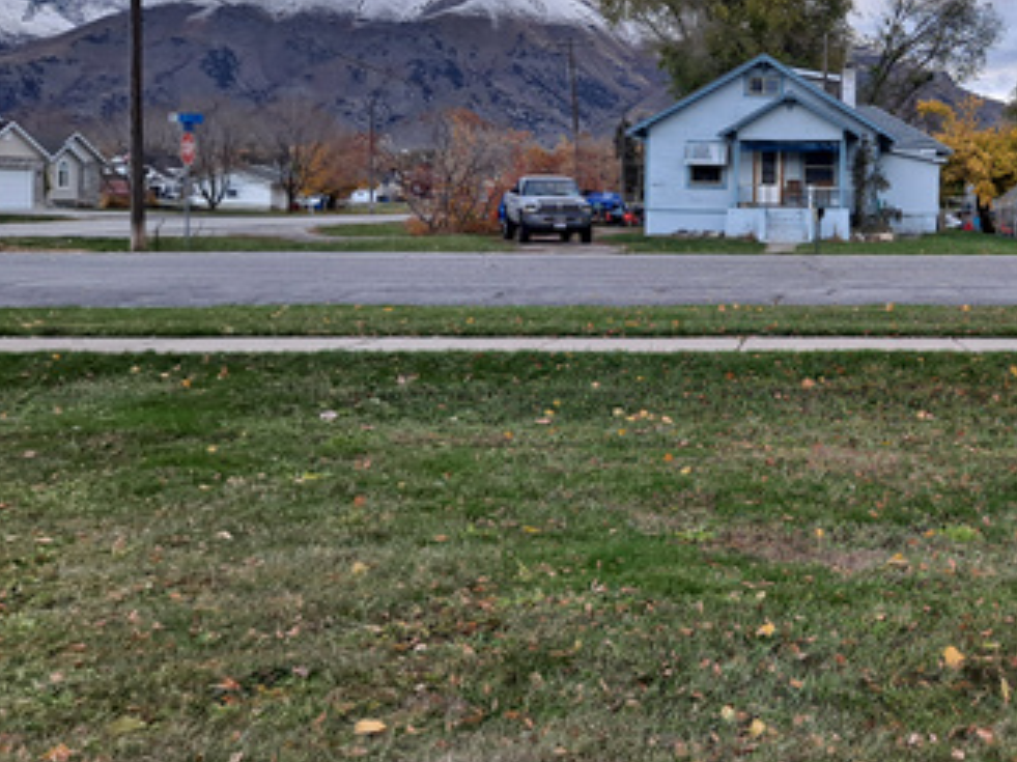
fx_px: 1439
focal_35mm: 49
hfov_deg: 37.4
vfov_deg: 29.5
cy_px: 274
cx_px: 827
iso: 40
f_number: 2
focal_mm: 4.6
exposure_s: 1/120
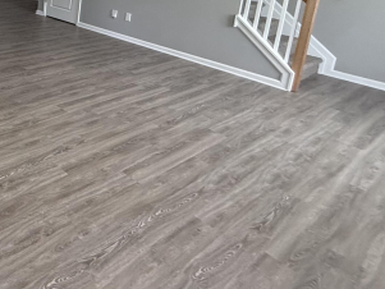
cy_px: 1
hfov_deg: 44.4
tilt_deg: -9.8
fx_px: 345
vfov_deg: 40.1
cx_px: -39
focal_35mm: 31
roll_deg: -1.7
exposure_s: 1/93
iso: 400
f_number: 2.2
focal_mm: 2.22
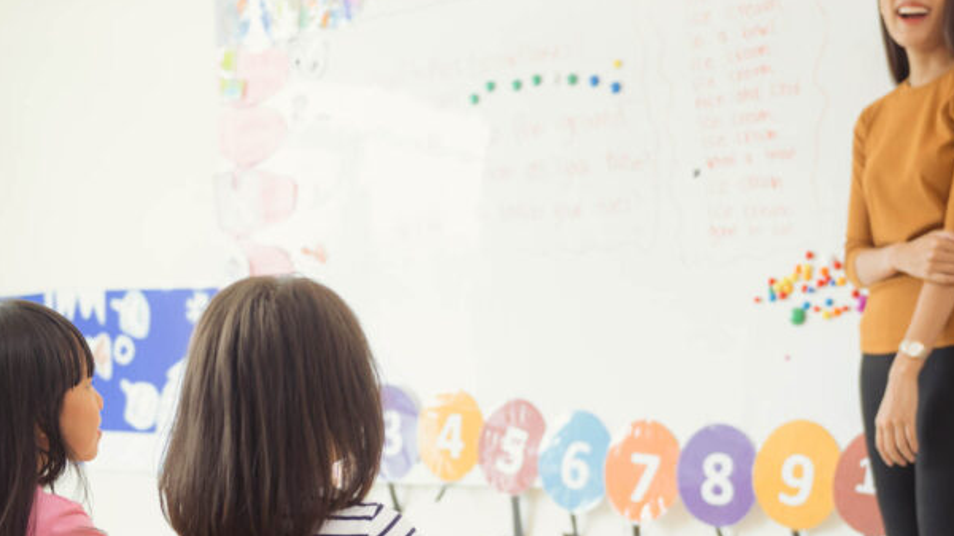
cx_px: 402
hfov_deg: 31.0
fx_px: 1720
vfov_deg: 17.7
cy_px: 347
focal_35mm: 68
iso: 640
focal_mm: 38
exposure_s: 1/200
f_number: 2.8
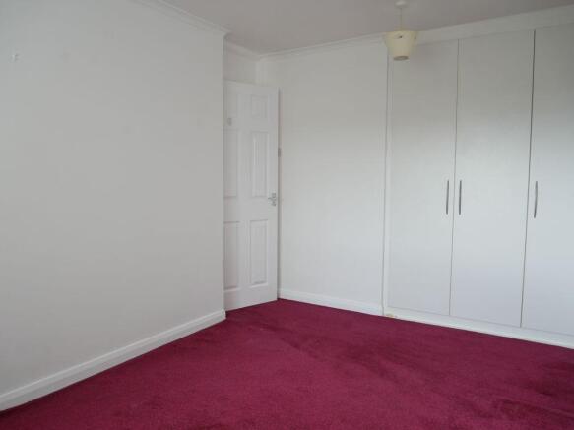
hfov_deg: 67.3
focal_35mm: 26
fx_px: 431
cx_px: 287
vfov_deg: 53.0
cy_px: 215
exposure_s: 1/60
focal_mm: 13
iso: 400
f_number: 3.5
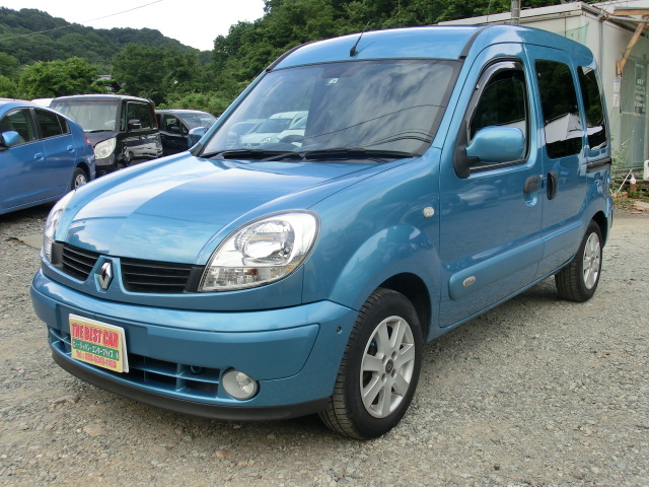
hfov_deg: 44.8
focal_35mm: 42
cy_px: 244
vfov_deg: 34.3
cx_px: 324
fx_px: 787
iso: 100
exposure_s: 1/160
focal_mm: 7.38
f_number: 4
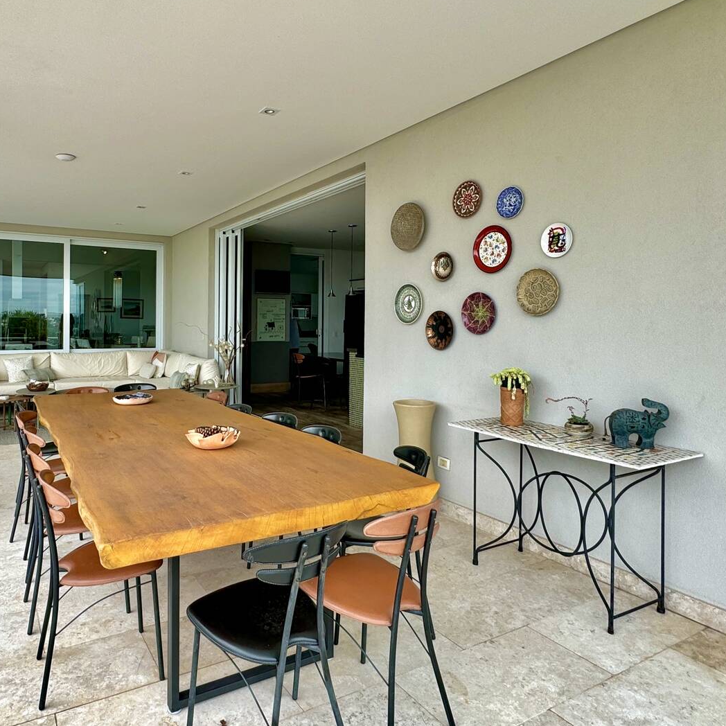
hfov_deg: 82.3
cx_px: 269
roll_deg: -0.7
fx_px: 403
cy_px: 353
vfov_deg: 83.9
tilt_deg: -2.5
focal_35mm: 17
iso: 40
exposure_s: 1/317
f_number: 2.2
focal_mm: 2.22
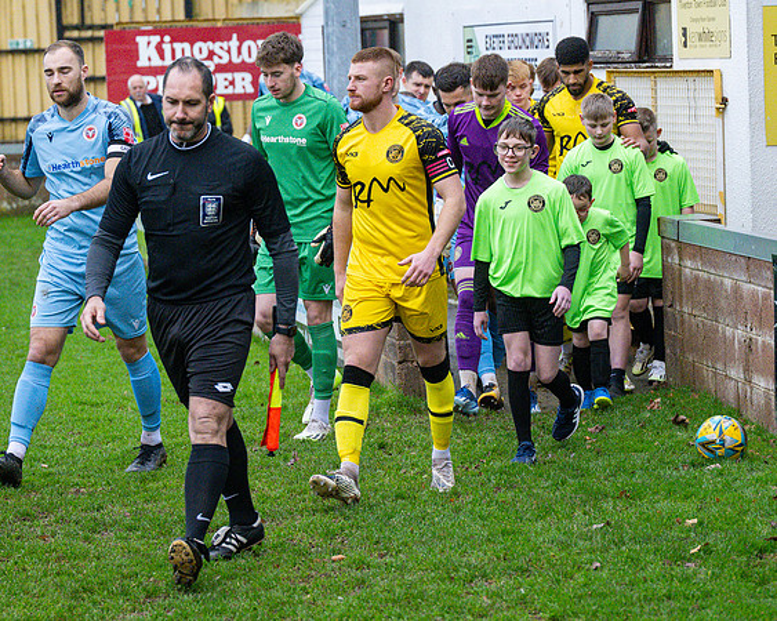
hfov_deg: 14.3
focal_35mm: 134
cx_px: 529
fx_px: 3082
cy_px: 323
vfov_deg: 11.5
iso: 2000
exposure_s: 1/2000
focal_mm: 70
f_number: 2.8
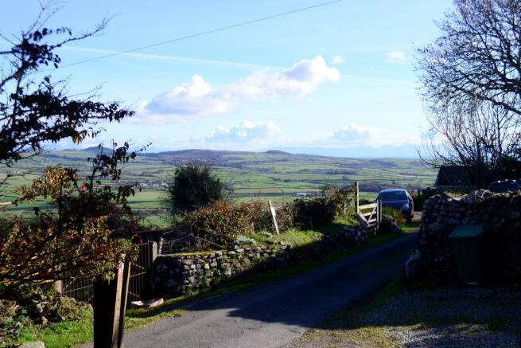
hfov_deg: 46.4
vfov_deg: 31.9
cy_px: 174
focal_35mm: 42
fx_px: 608
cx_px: 260
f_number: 6.3
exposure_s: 1/1600
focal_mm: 28
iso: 800
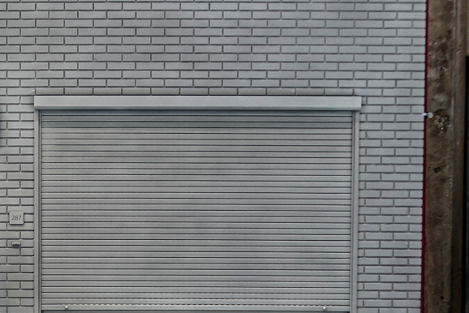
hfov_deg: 23.5
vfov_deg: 16.0
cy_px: 233
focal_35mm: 85
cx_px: 81
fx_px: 1108
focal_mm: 17.5
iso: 200
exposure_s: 1/80
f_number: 3.3
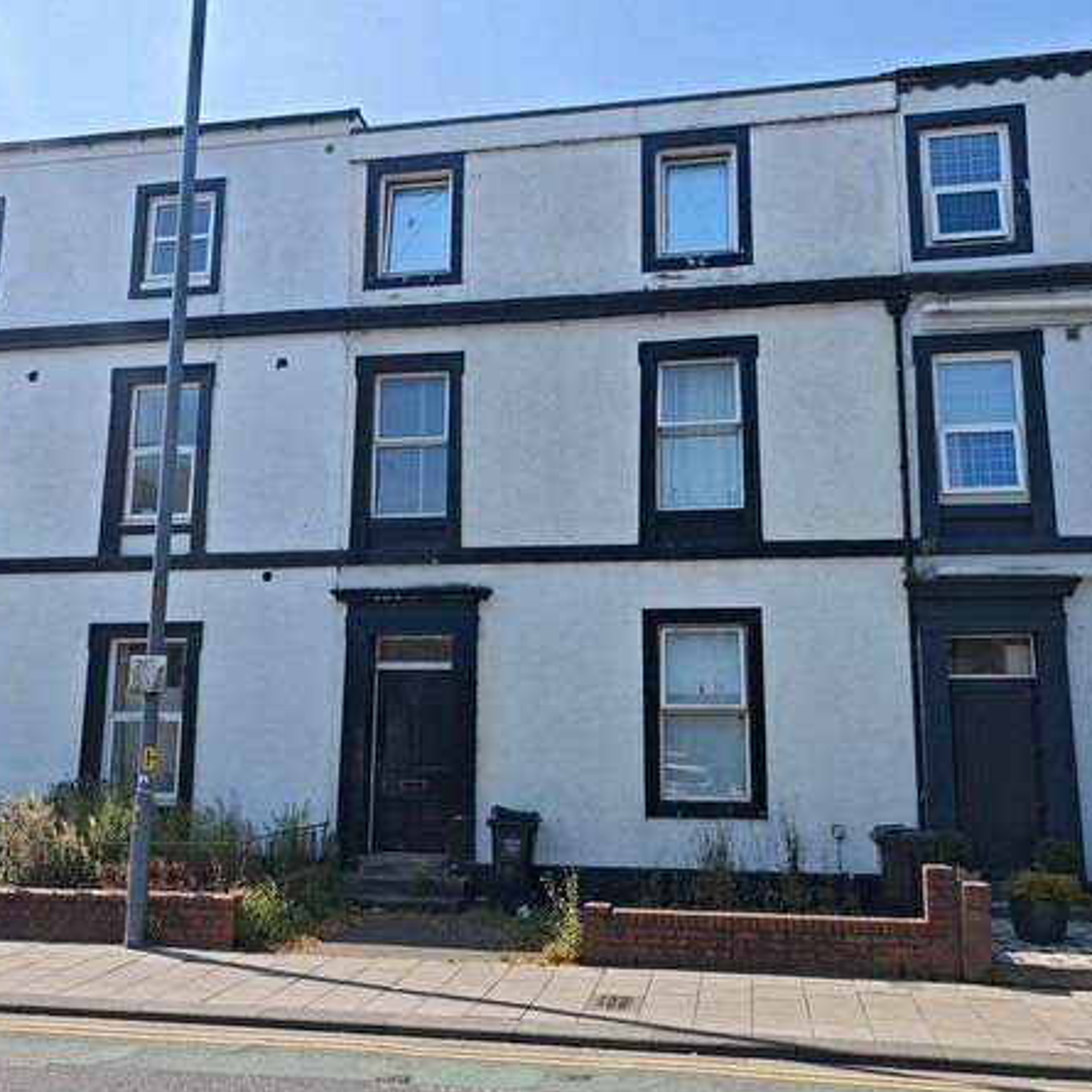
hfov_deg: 51.1
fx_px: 1142
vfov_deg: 51.1
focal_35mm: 32
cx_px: 515
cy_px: 563
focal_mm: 8.72
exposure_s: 1/1553
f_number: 2
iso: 50
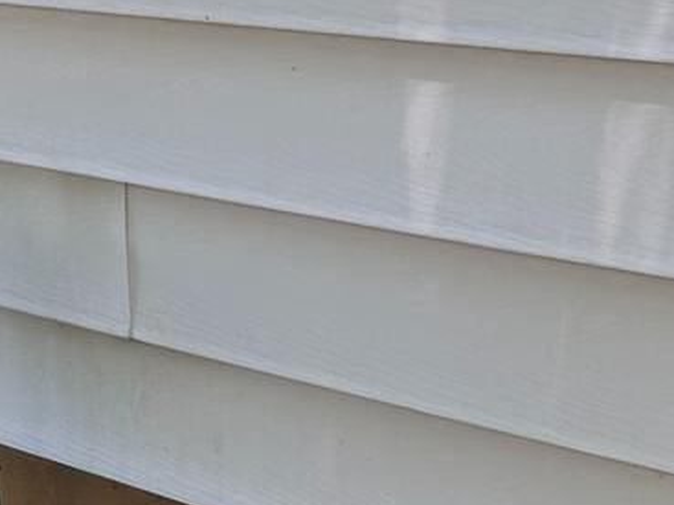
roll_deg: +3.6
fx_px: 2608
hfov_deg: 14.6
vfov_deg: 10.5
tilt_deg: -23.0
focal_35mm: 134
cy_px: 843
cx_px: 586
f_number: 1.78
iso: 80
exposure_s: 1/309
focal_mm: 6.76
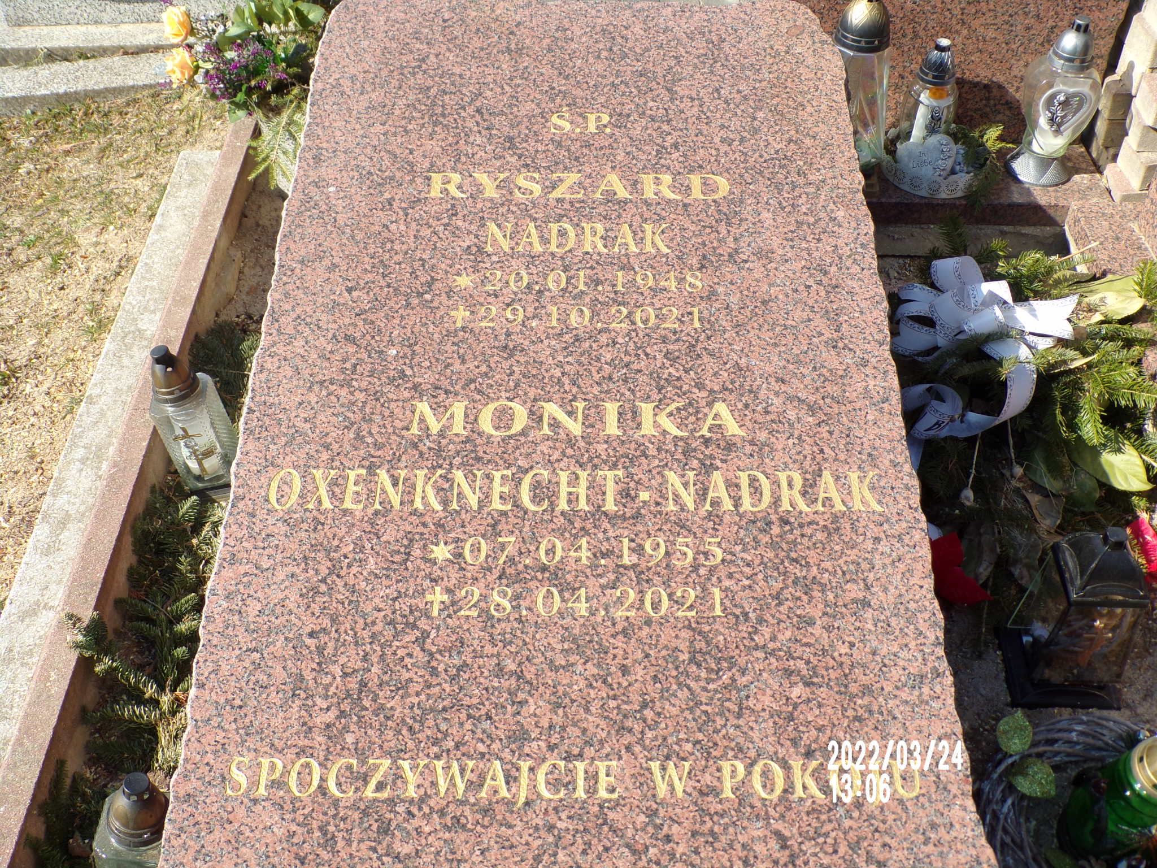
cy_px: 434
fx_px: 1237
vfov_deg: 38.7
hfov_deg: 50.1
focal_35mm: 37
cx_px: 578
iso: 80
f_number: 4.7
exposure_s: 1/280
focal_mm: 6.6
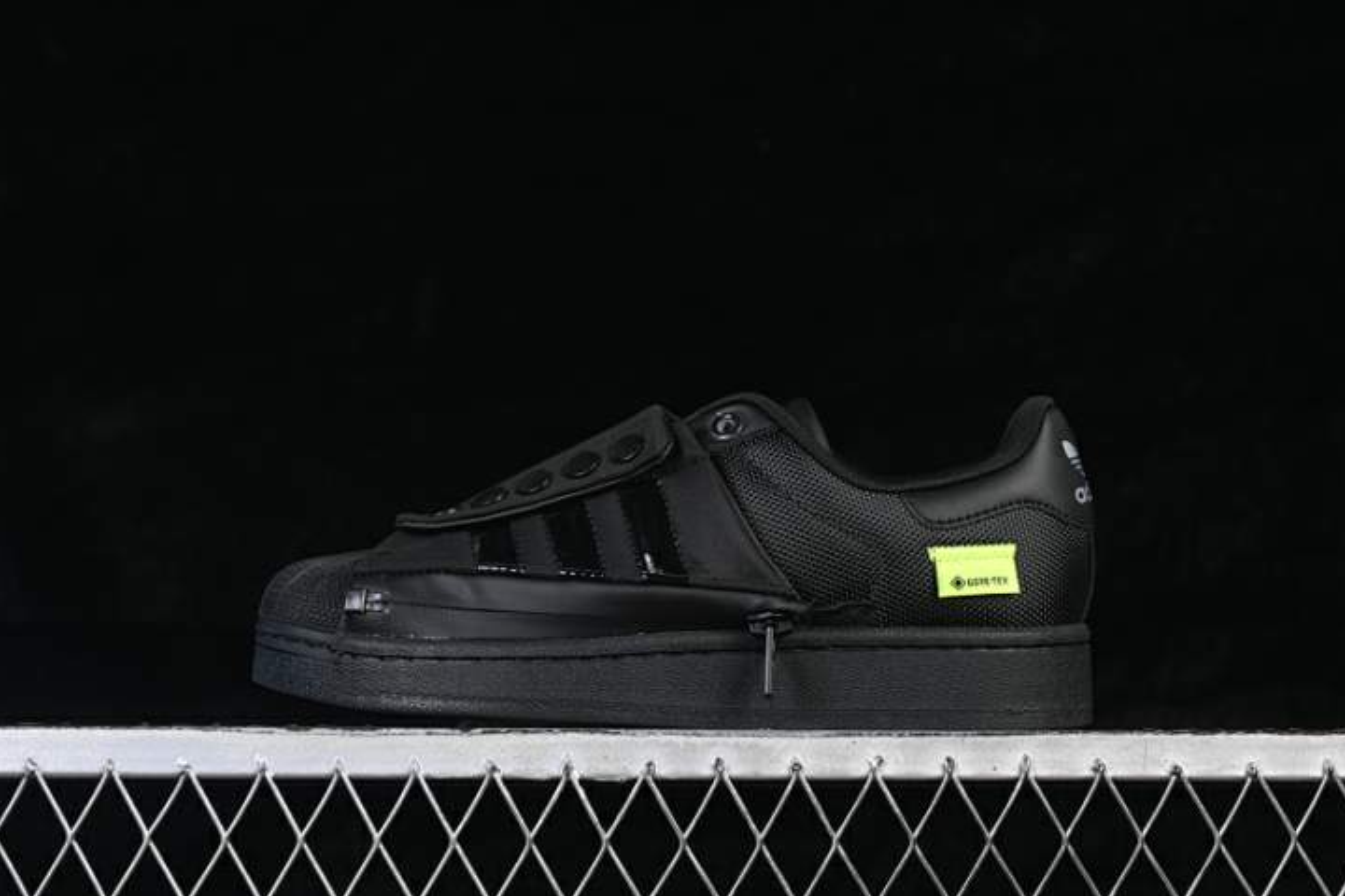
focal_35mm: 76
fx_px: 2839
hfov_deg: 26.7
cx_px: 674
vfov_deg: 17.9
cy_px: 448
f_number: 6.3
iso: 160
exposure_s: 1/60
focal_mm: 50
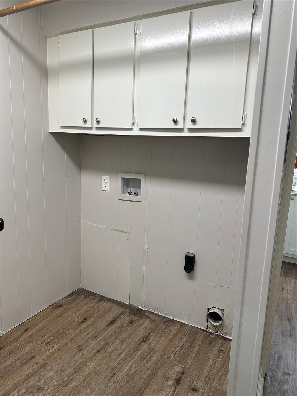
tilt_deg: -9.5
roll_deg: -2.8
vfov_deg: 71.6
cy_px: 198
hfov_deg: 56.8
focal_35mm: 24
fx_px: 275
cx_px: 148
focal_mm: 6.86
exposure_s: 1/120
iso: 80
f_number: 1.78
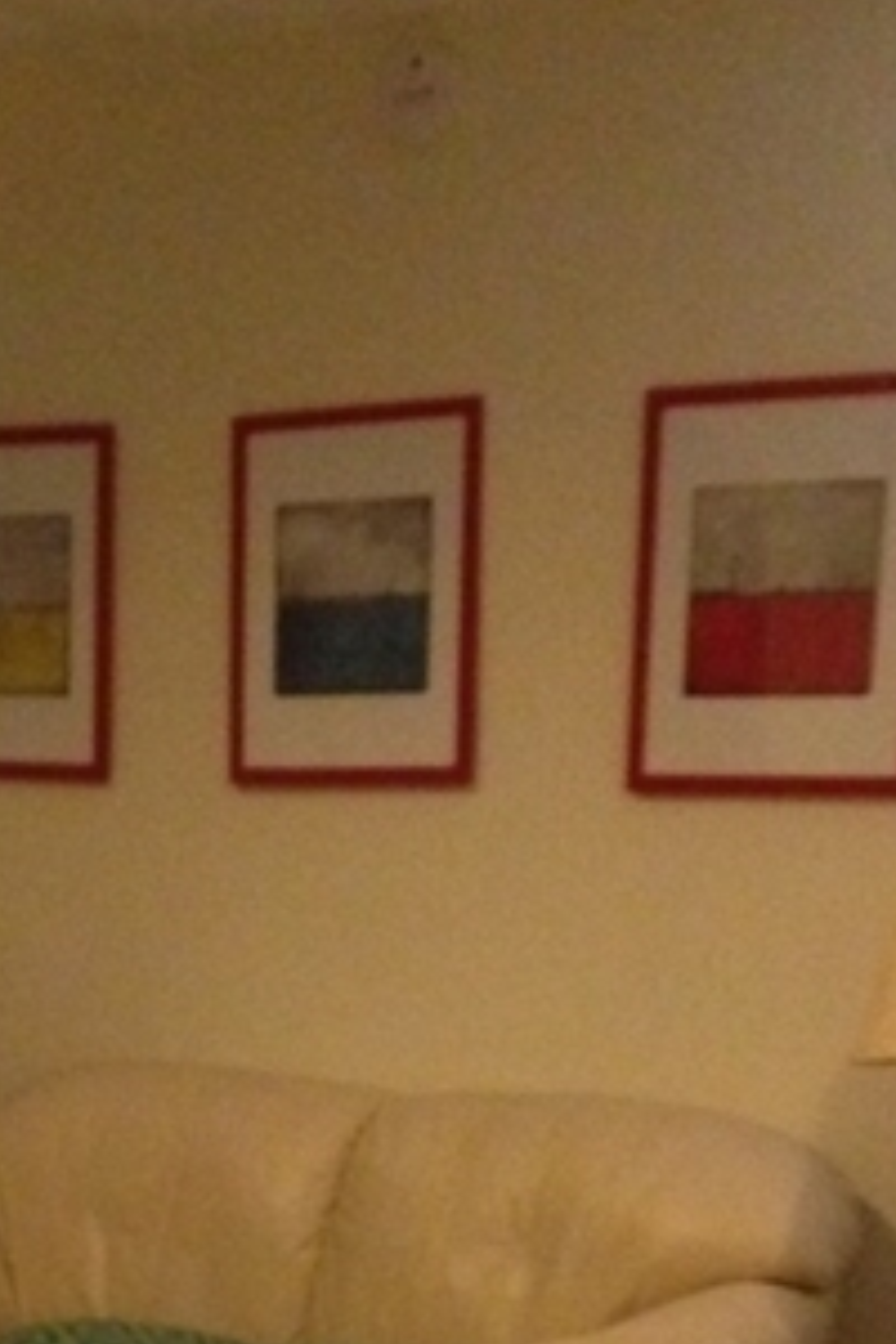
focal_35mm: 88
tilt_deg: -9.5
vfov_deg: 22.1
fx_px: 3285
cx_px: 157
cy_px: 1402
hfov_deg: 15.4
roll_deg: -0.4
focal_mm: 4.12
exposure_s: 1/15
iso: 800
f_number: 2.4
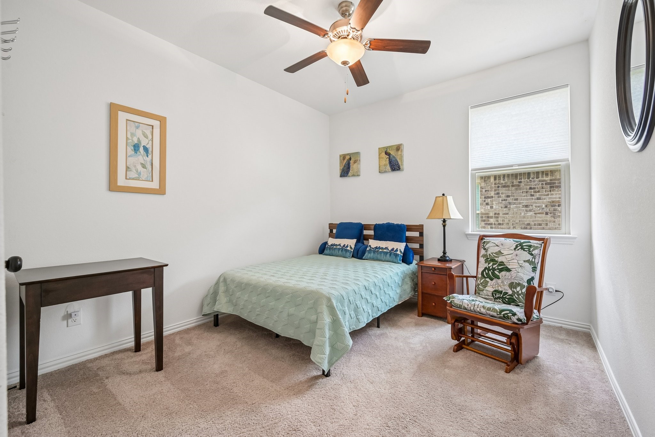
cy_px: 218
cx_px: 328
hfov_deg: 100.4
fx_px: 273
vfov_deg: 77.3
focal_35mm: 15
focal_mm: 15
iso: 250
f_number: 9
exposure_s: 1/13
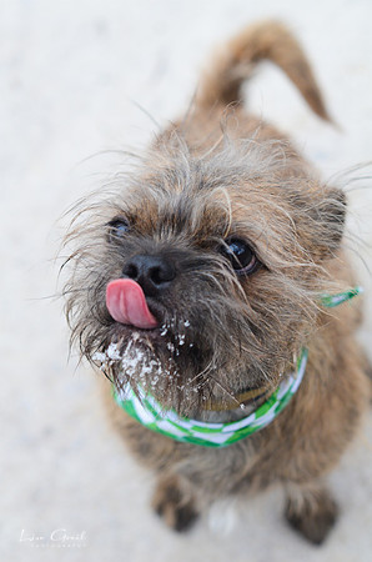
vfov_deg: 27.0
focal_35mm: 75
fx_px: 1168
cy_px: 281
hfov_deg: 18.1
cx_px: 186
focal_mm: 50
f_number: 3.5
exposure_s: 1/400
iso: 500
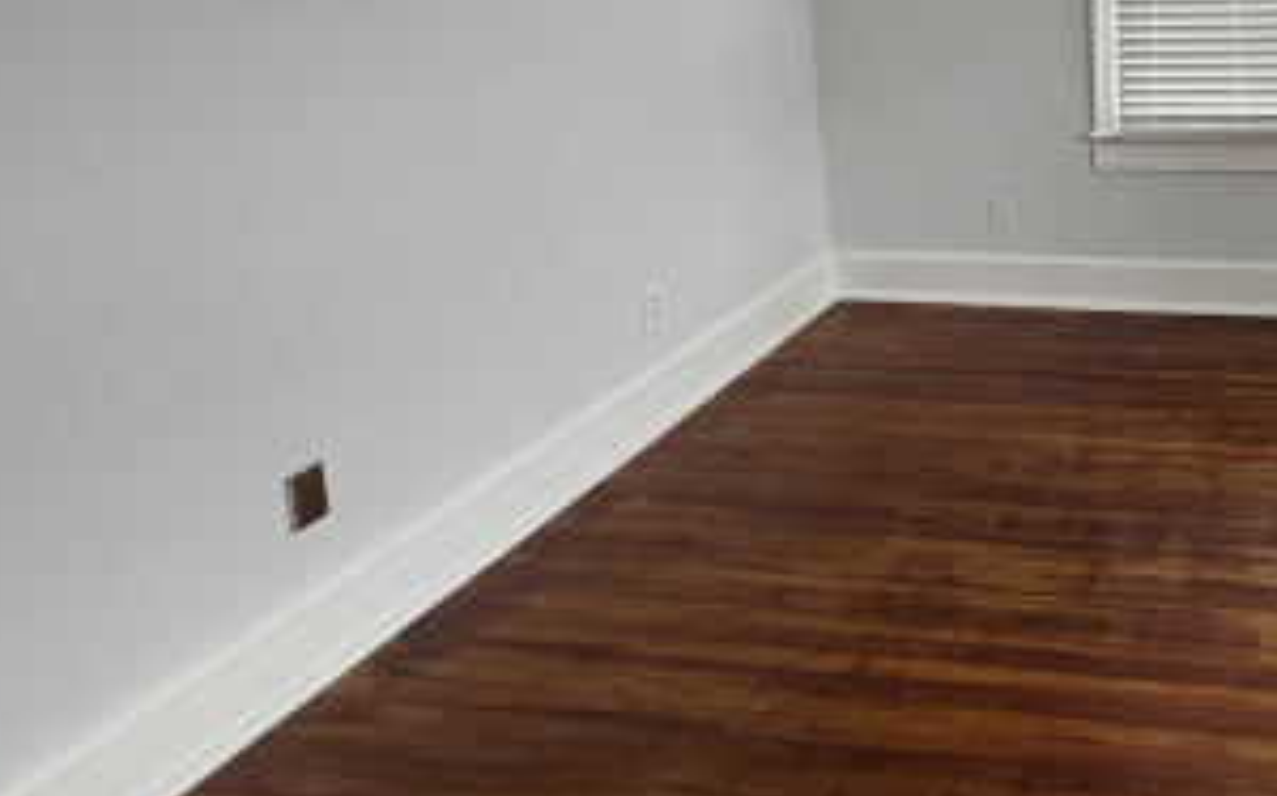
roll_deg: +1.9
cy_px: 72
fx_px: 1148
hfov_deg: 49.7
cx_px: 1215
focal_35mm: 33
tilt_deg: -8.6
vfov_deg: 35.8
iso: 200
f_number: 2.2
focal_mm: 2.22
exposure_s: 1/99
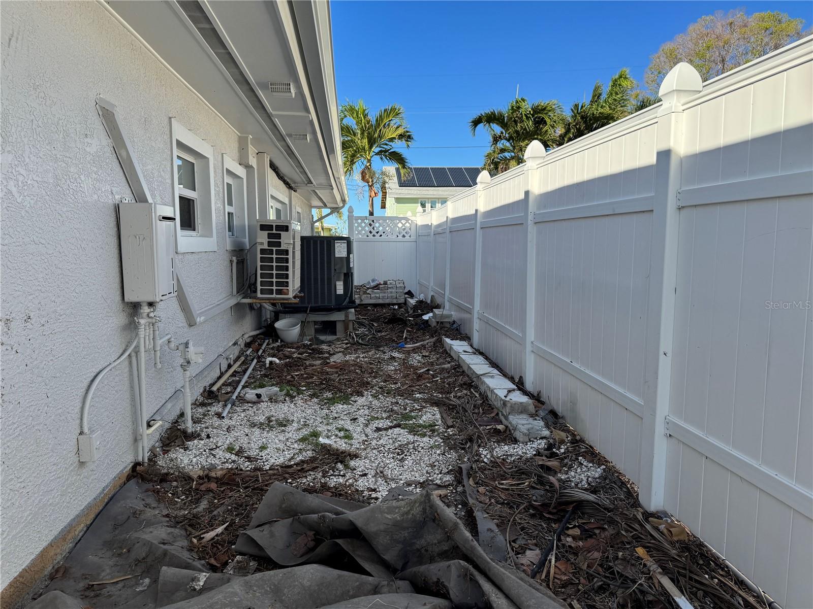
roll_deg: +0.1
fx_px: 564
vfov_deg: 56.8
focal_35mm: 24
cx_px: 406
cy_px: 304
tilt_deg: -7.9
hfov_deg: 71.6
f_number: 1.78
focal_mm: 6.76
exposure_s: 1/2604
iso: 80
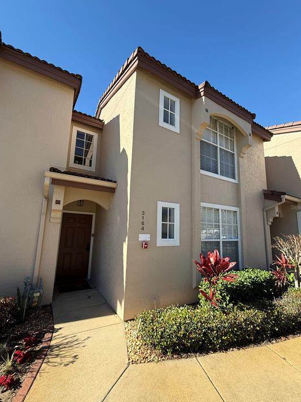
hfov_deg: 81.7
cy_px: 207
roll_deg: -1.8
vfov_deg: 98.1
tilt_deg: +8.4
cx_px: 155
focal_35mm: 15
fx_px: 174
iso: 64
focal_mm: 2.22
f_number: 2.2
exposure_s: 1/1001
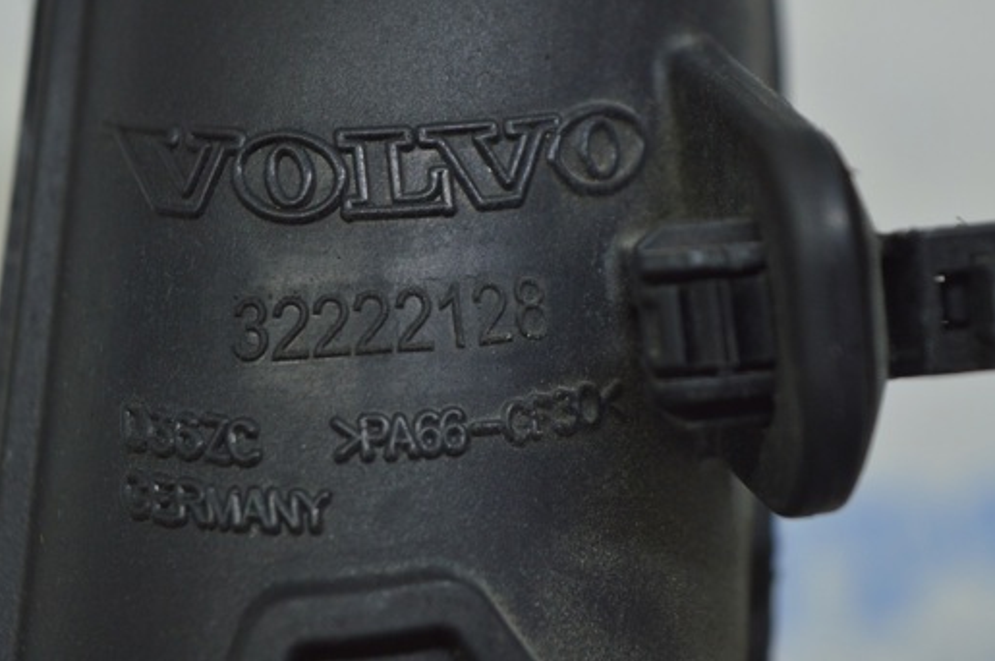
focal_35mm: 103
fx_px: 2833
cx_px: 429
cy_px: 252
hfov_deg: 19.9
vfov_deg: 13.3
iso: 400
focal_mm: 55
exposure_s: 1/40
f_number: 5.6
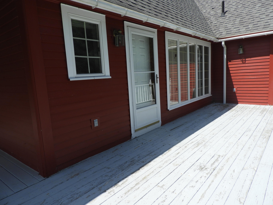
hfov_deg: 71.6
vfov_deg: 56.8
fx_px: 189
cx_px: 136
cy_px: 102
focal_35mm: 24
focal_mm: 4.3
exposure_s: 1/1000
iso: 100
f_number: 3.3
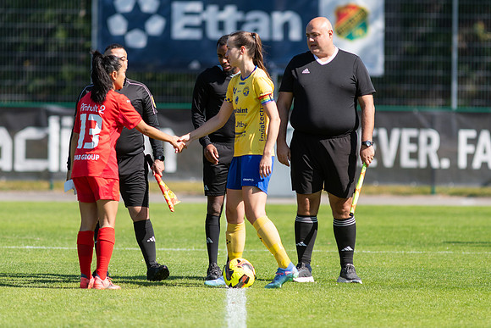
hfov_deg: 4.6
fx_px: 6139
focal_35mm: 450
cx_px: 246
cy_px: 164
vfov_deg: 3.1
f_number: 3.2
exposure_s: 1/3200
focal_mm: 300
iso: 250
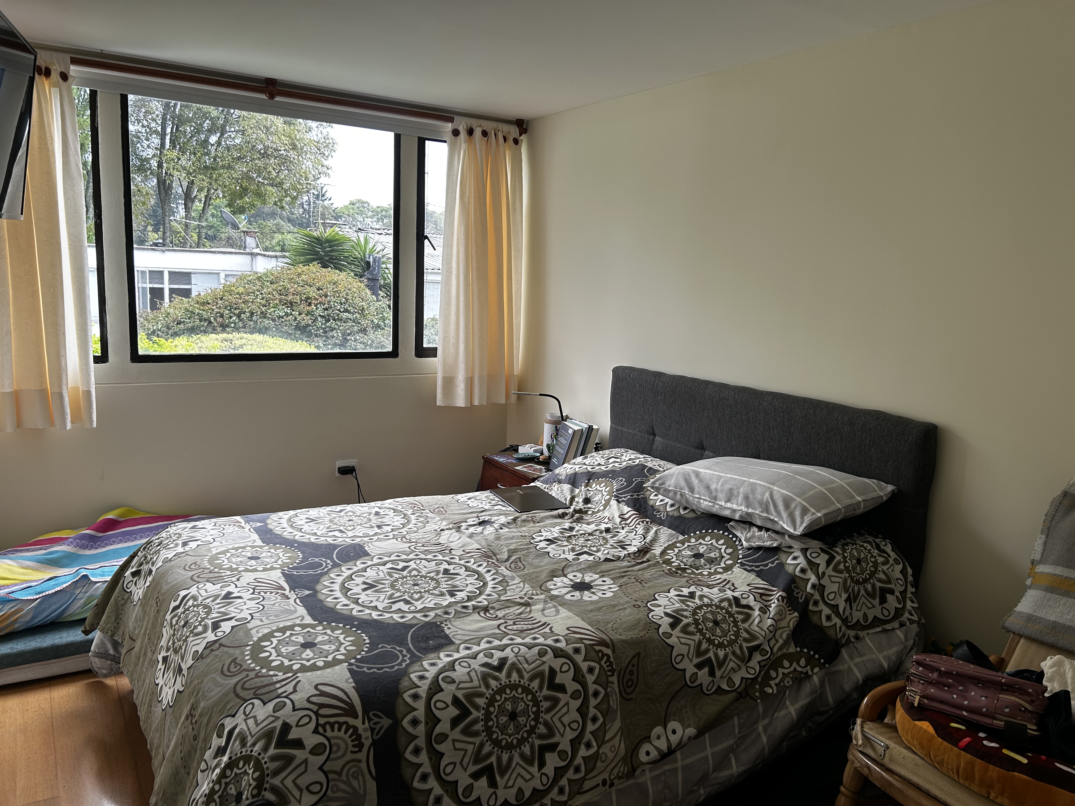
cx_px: 538
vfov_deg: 53.1
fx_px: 807
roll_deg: -2.0
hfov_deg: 67.3
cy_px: 403
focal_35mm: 26
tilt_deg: -9.0
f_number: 1.5
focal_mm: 5.7
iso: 40
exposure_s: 1/156
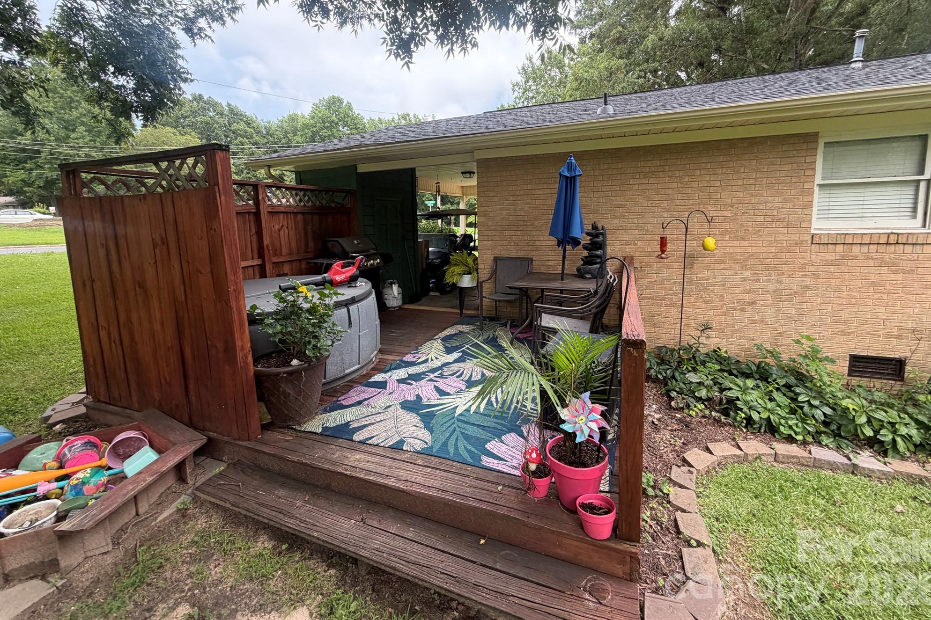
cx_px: 467
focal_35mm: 15
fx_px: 388
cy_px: 263
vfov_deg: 76.8
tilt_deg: -6.9
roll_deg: +1.1
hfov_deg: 100.4
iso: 80
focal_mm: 2.22
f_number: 2.2
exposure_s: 1/121
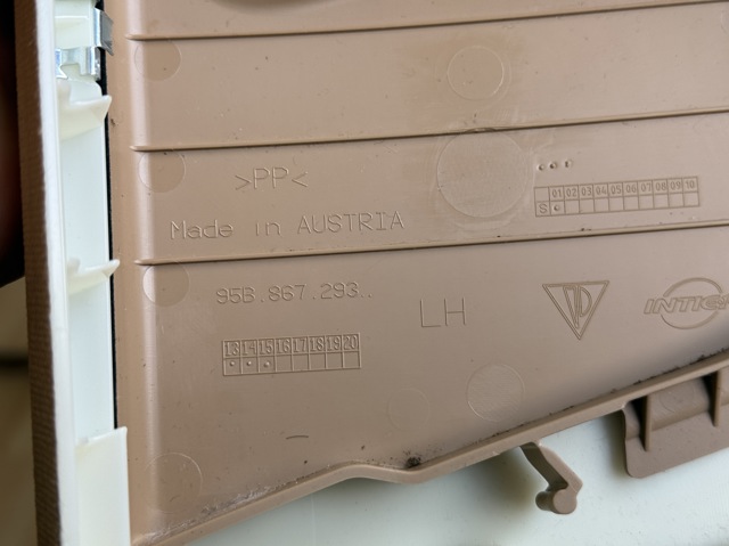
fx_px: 1010
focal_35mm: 48
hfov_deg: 39.7
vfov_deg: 30.2
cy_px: 273
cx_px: 364
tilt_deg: -44.1
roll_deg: +15.1
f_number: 1.78
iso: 50
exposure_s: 1/100
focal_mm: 6.76
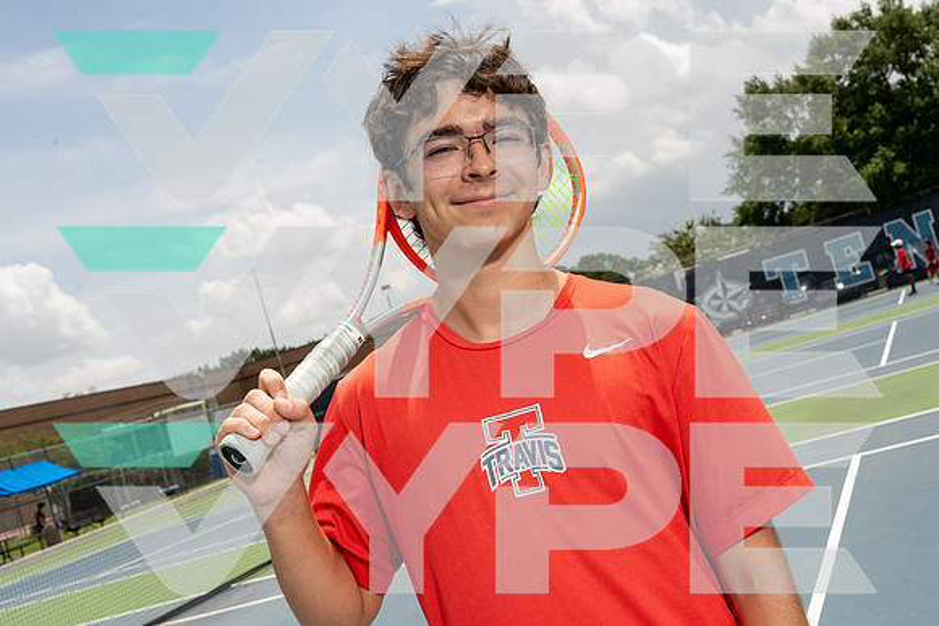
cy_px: 313
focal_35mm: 43
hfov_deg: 45.4
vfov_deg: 31.2
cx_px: 470
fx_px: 1122
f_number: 11
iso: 100
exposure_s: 1/250
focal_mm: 43
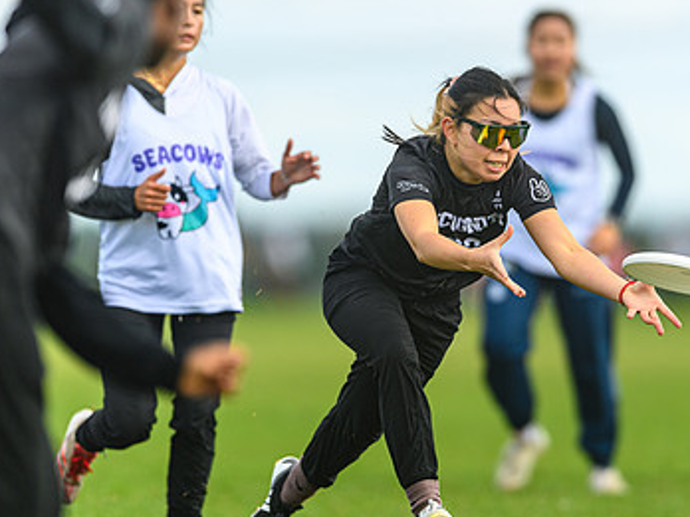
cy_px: 310
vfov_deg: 2.3
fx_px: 12797
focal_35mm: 642
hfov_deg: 3.1
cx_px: 482
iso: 100
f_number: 3.2
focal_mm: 400
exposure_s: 1/1000
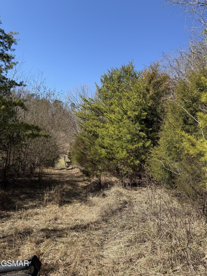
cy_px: 138
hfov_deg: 56.8
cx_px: 104
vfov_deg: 71.6
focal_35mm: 24
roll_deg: -7.5
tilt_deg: -6.4
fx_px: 191
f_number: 1.78
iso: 80
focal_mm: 6.76
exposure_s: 1/2611
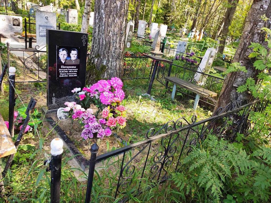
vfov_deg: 53.1
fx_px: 204
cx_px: 136
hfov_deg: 67.3
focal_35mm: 26
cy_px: 102
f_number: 1.75
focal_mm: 4.77
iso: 120
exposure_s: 1/100
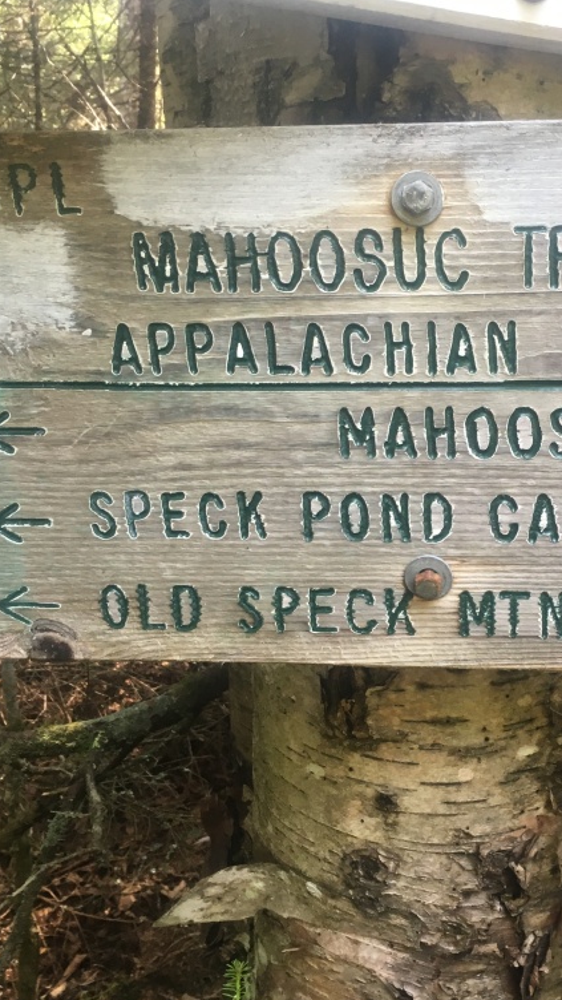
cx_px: 434
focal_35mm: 43
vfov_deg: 47.4
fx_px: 1139
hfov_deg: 27.3
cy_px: 509
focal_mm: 4.15
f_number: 2.2
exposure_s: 1/30
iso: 32
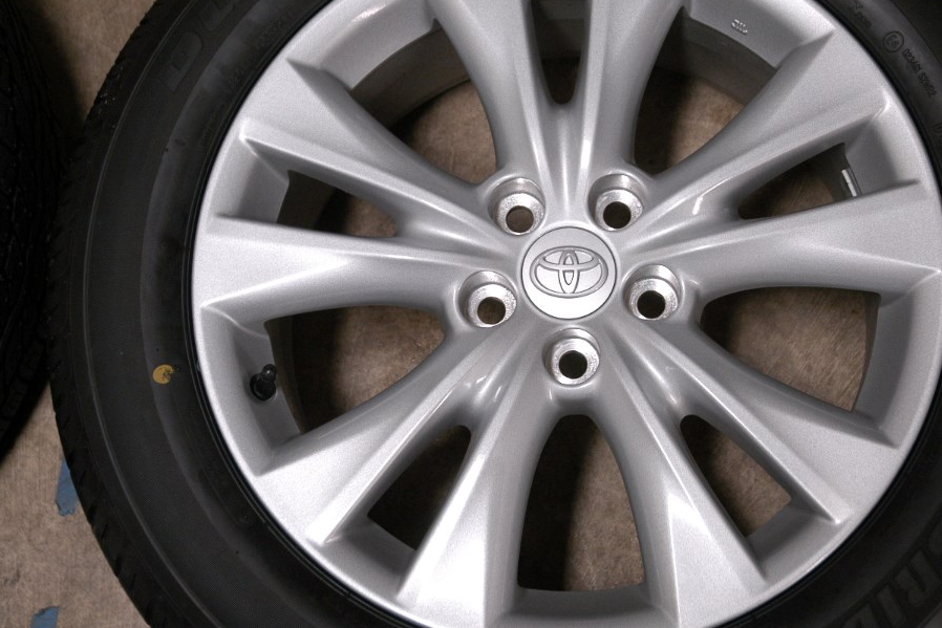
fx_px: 1675
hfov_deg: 31.3
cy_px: 279
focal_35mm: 64
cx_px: 576
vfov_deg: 21.2
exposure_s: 1/80
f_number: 4.2
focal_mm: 34
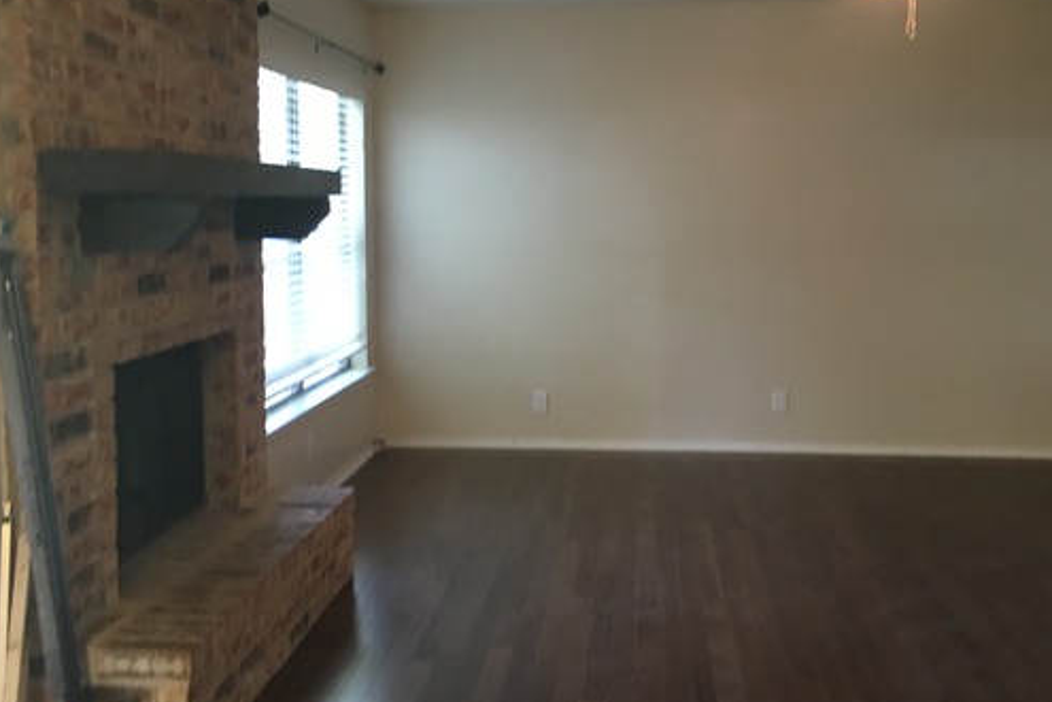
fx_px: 1140
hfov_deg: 49.5
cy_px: 291
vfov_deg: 34.1
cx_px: 546
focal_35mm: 39
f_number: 2.2
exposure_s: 1/15
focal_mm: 4.15
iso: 64
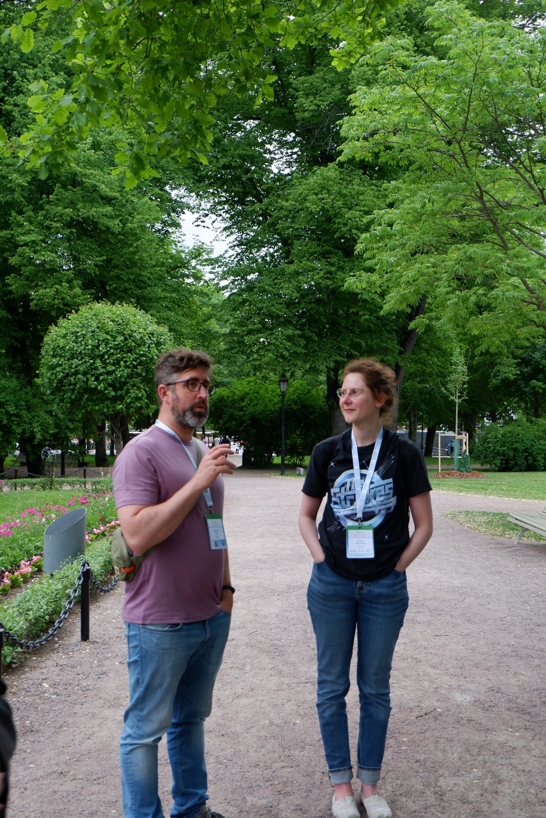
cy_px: 409
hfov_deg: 34.3
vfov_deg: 49.5
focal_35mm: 39
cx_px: 273
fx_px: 886
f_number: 5.6
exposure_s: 1/160
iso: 200
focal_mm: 26.4
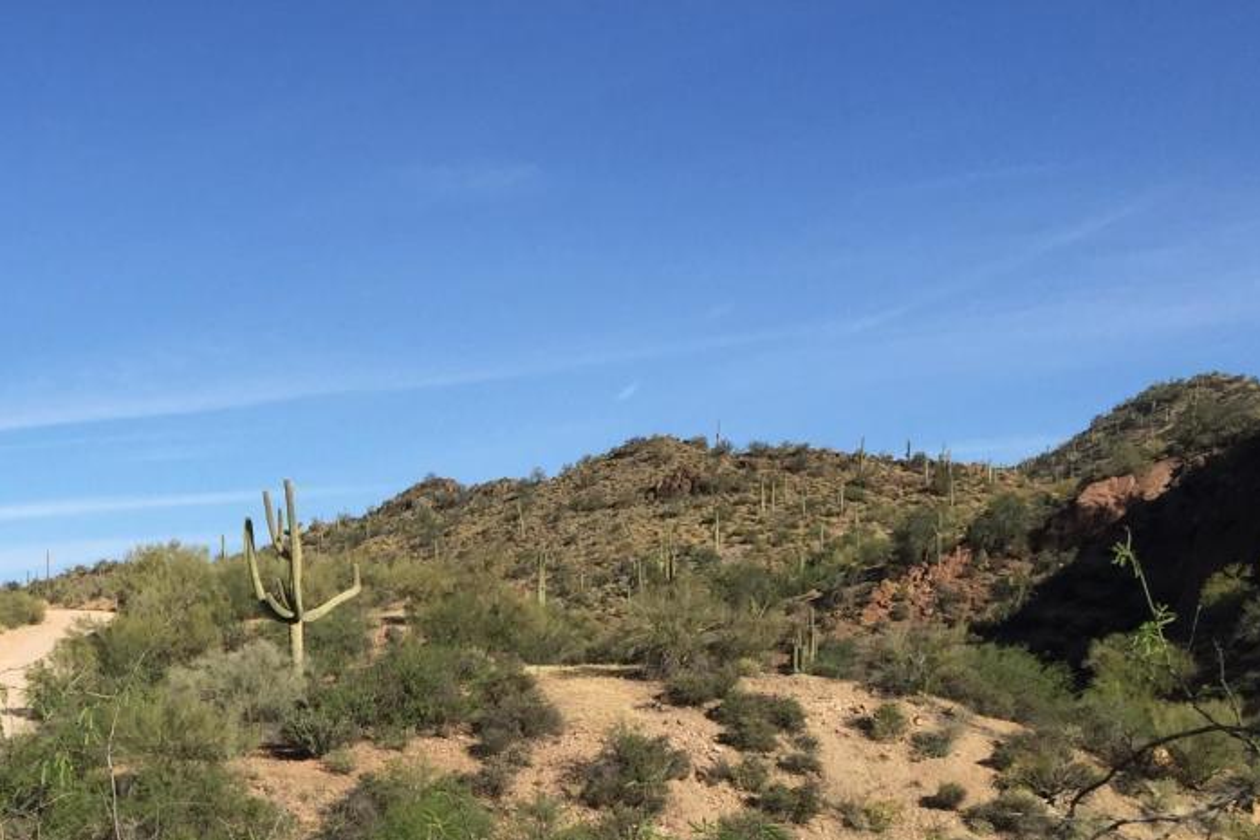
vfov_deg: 22.0
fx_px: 2064
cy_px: 882
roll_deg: -0.3
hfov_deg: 32.3
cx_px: 133
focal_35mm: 59
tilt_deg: -4.5
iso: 32
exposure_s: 1/2083
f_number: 2.2
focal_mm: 4.15
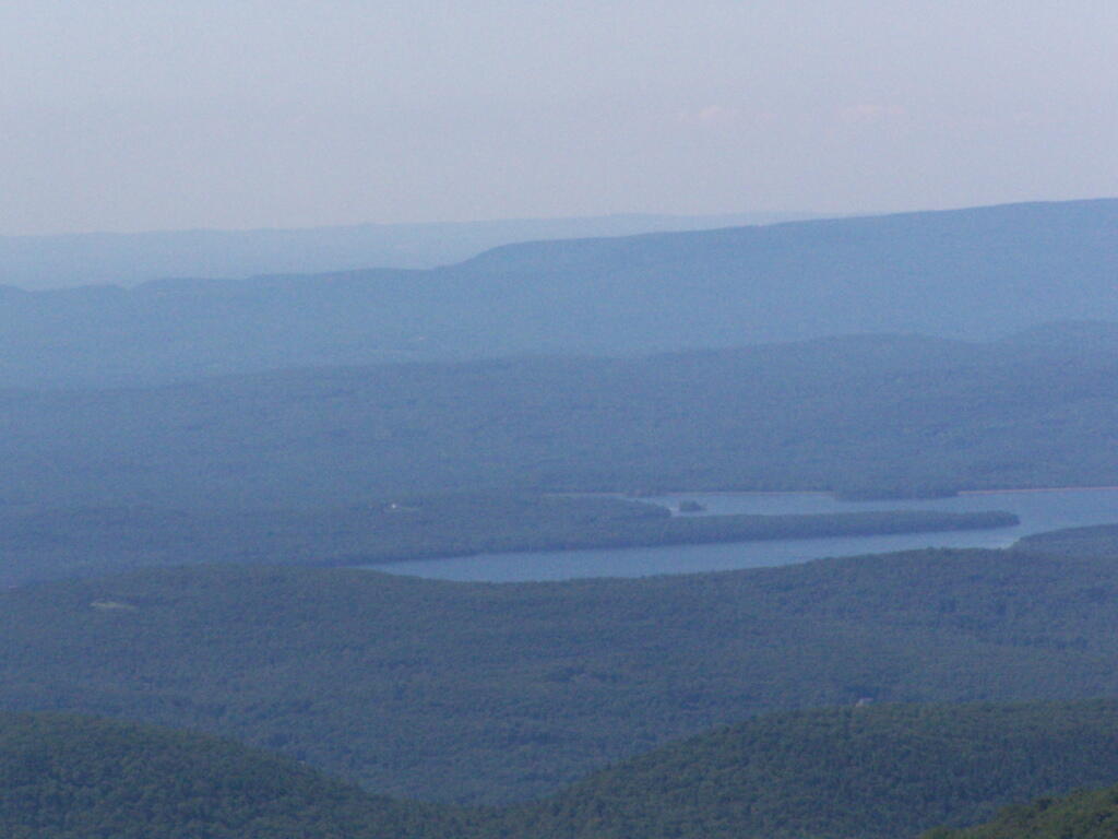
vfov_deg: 5.5
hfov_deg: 7.4
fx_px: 8656
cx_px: 559
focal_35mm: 268
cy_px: 420
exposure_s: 1/1600
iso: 400
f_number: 7.1
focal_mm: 44.4
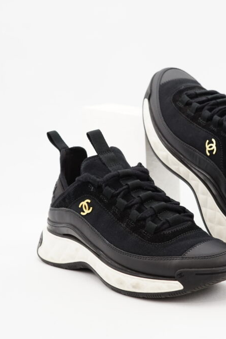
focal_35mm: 76
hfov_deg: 17.8
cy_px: 143
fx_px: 716
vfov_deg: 26.6
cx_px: 165
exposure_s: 1/10
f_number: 6.3
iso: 640
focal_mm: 50
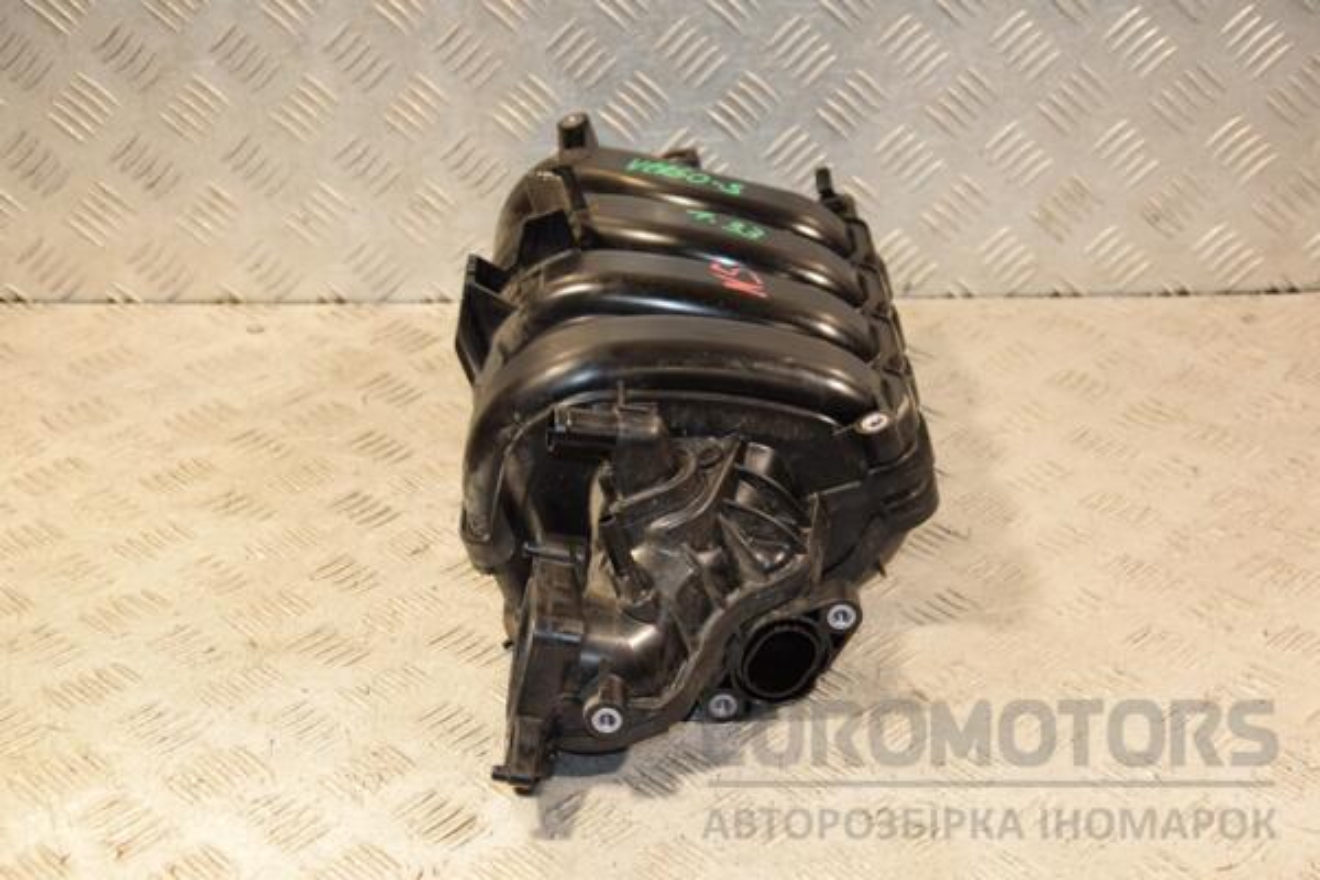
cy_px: 440
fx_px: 2310
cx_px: 660
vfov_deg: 21.6
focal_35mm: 63
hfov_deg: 31.9
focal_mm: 42
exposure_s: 1/200
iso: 800
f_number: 5
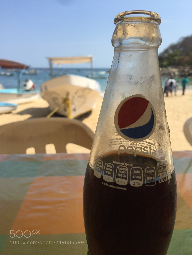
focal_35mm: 29
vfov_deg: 61.7
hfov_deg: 48.2
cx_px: 96
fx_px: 214
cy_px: 128
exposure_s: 1/2083
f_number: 2.2
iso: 32
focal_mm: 4.15
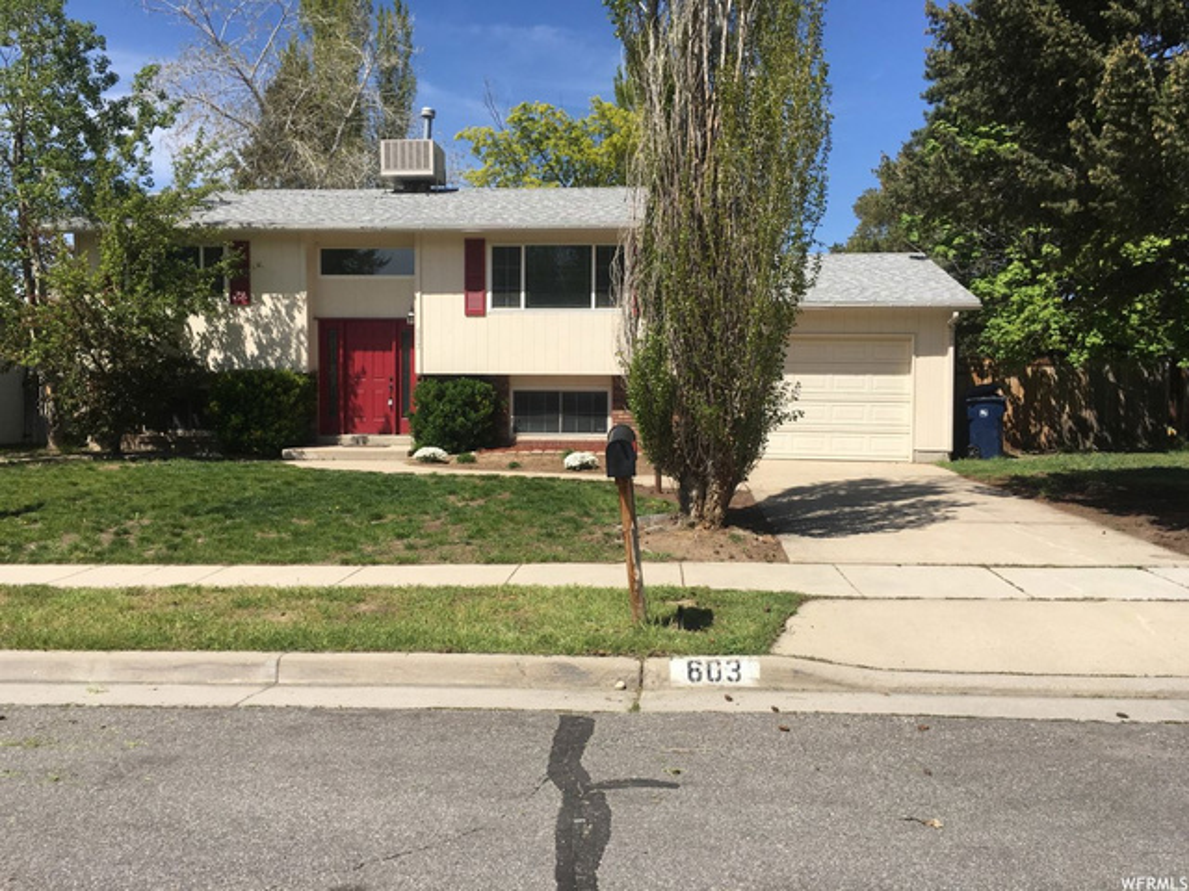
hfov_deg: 61.7
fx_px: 996
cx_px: 594
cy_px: 446
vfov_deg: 48.2
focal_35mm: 29
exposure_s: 1/1832
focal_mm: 4.15
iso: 25
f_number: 2.2
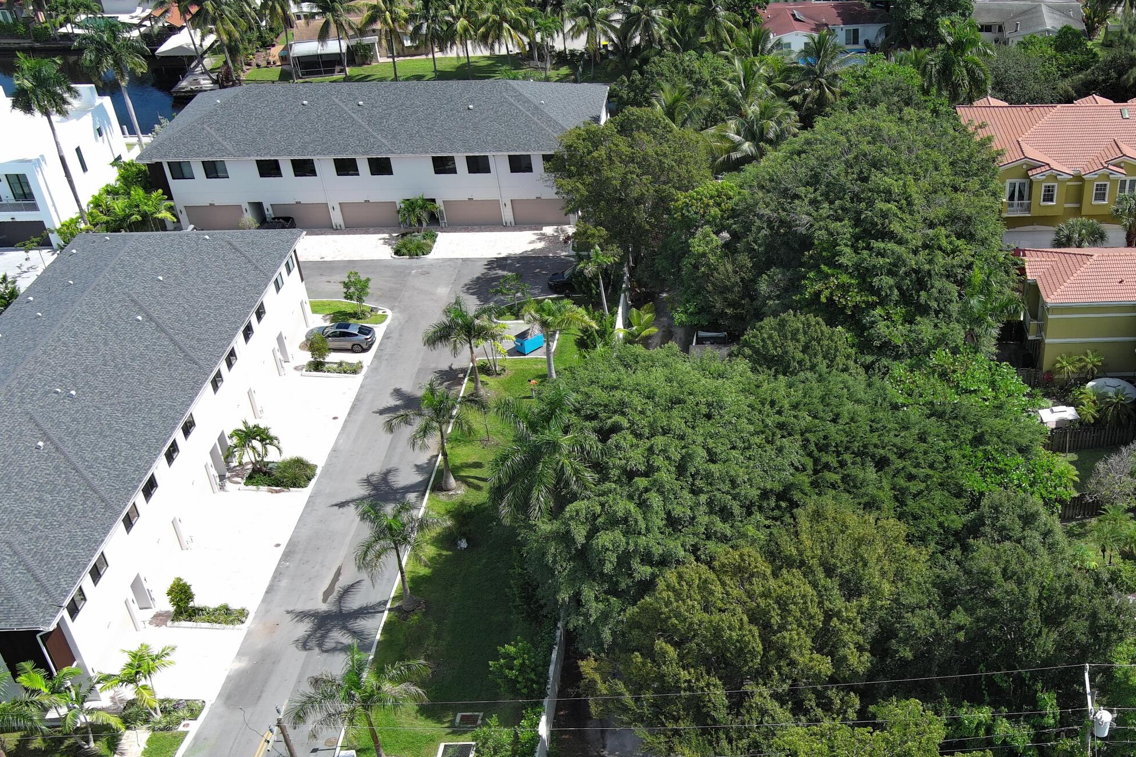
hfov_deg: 43.2
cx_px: 838
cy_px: 515
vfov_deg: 30.3
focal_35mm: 44
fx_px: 1388
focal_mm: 10.57
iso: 100
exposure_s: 1/975
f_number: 2.8
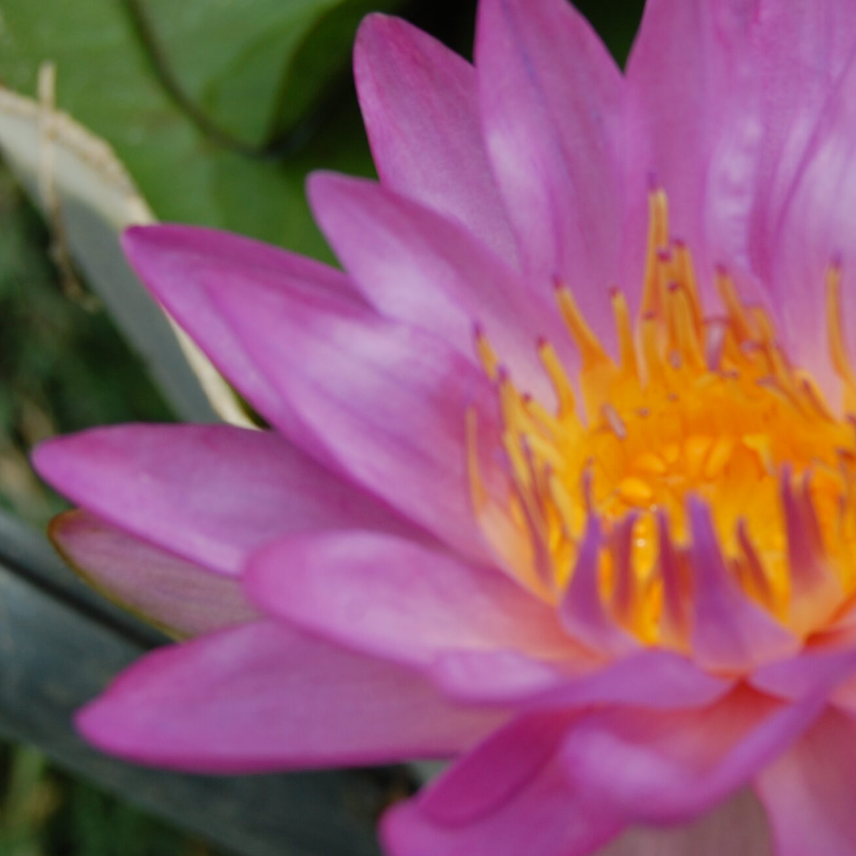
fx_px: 2938
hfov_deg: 16.5
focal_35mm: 105
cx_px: 645
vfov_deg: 16.6
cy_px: 429
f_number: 8
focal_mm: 42
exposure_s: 1/250
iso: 200
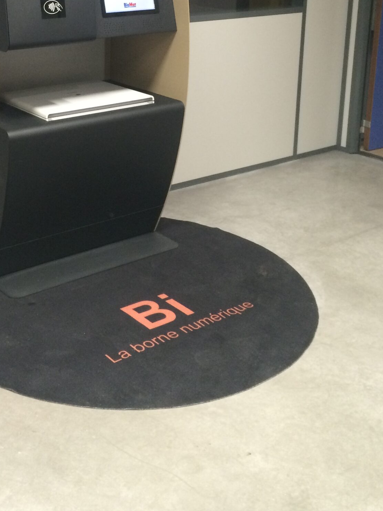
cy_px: 95
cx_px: 105
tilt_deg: -12.4
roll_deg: -0.7
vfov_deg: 36.7
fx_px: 738
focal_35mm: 50
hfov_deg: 28.8
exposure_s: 1/30
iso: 160
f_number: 2.2
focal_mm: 4.15
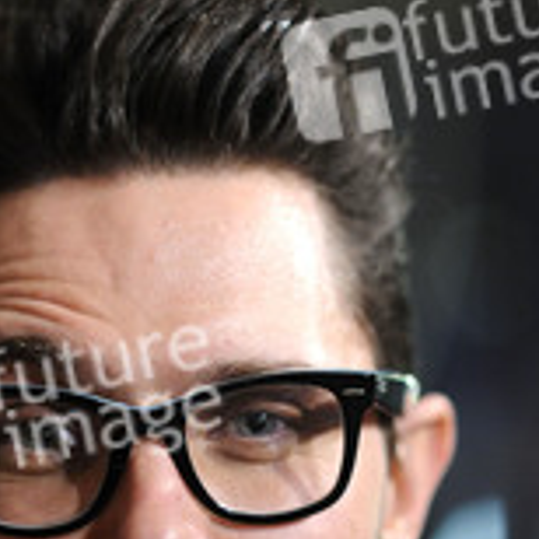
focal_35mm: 231
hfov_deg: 7.6
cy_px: 584
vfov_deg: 7.5
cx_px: 144
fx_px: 4069
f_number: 2.2
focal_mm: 105
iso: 3200
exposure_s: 1/250
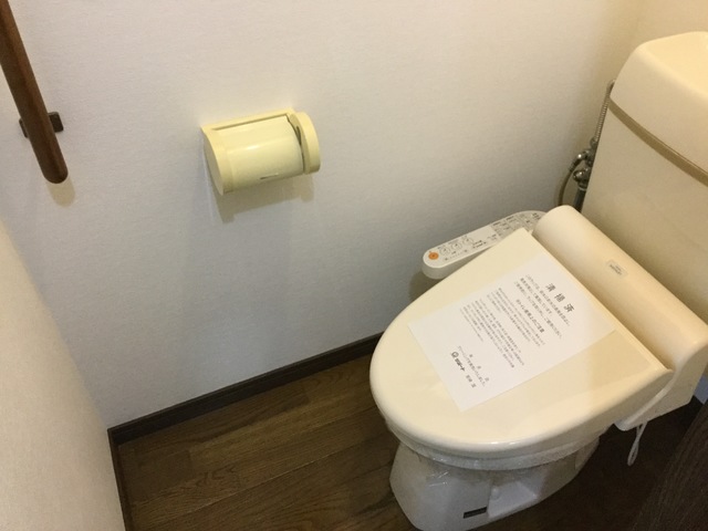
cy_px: 266
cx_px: 354
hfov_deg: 58.4
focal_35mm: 31
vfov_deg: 45.4
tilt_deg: -42.5
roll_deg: +3.8
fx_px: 634
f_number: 2.4
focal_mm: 3.3
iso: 200
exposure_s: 1/25
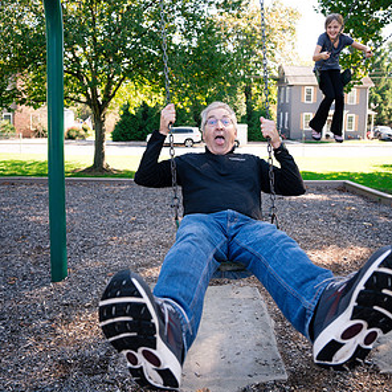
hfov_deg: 52.5
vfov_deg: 52.1
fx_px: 397
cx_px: 197
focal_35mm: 31
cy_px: 151
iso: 800
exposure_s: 1/1600
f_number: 3.5
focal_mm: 24
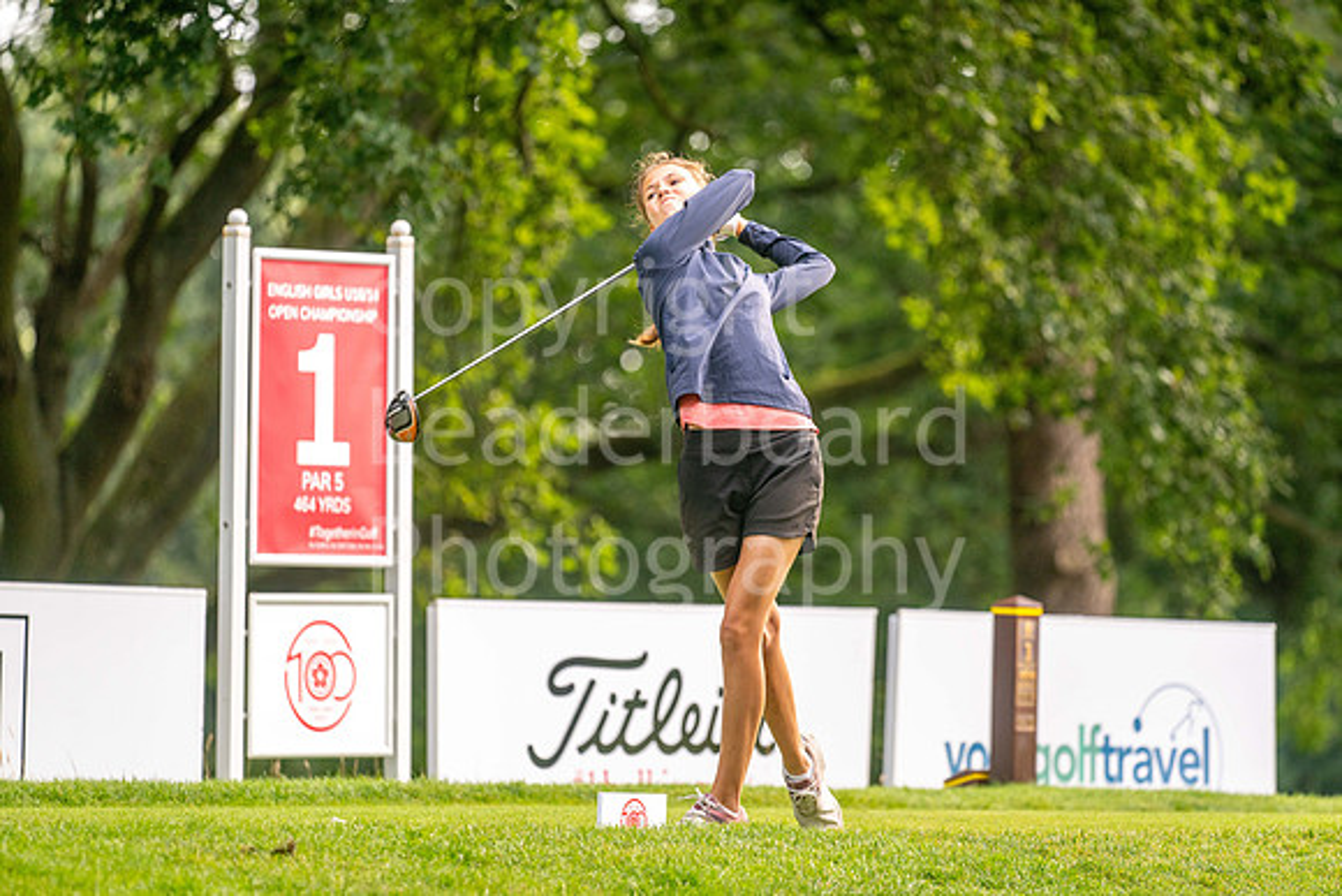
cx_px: 671
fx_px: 11185
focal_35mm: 300
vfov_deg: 4.6
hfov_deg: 6.9
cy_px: 448
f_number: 4.5
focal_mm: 300
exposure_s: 1/800
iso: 400
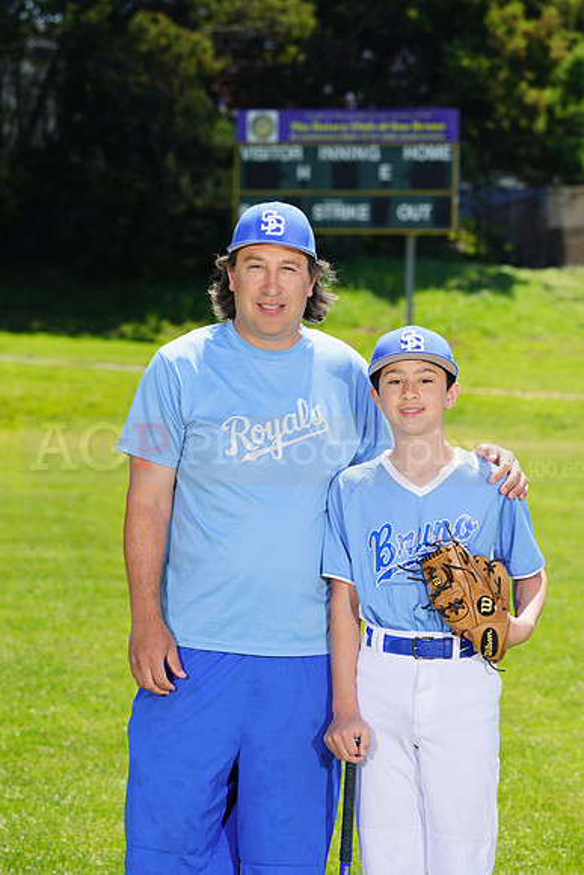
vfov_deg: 13.7
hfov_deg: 9.2
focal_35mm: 150
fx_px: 3648
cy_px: 438
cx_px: 292
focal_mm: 150
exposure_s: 1/250
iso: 100
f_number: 8
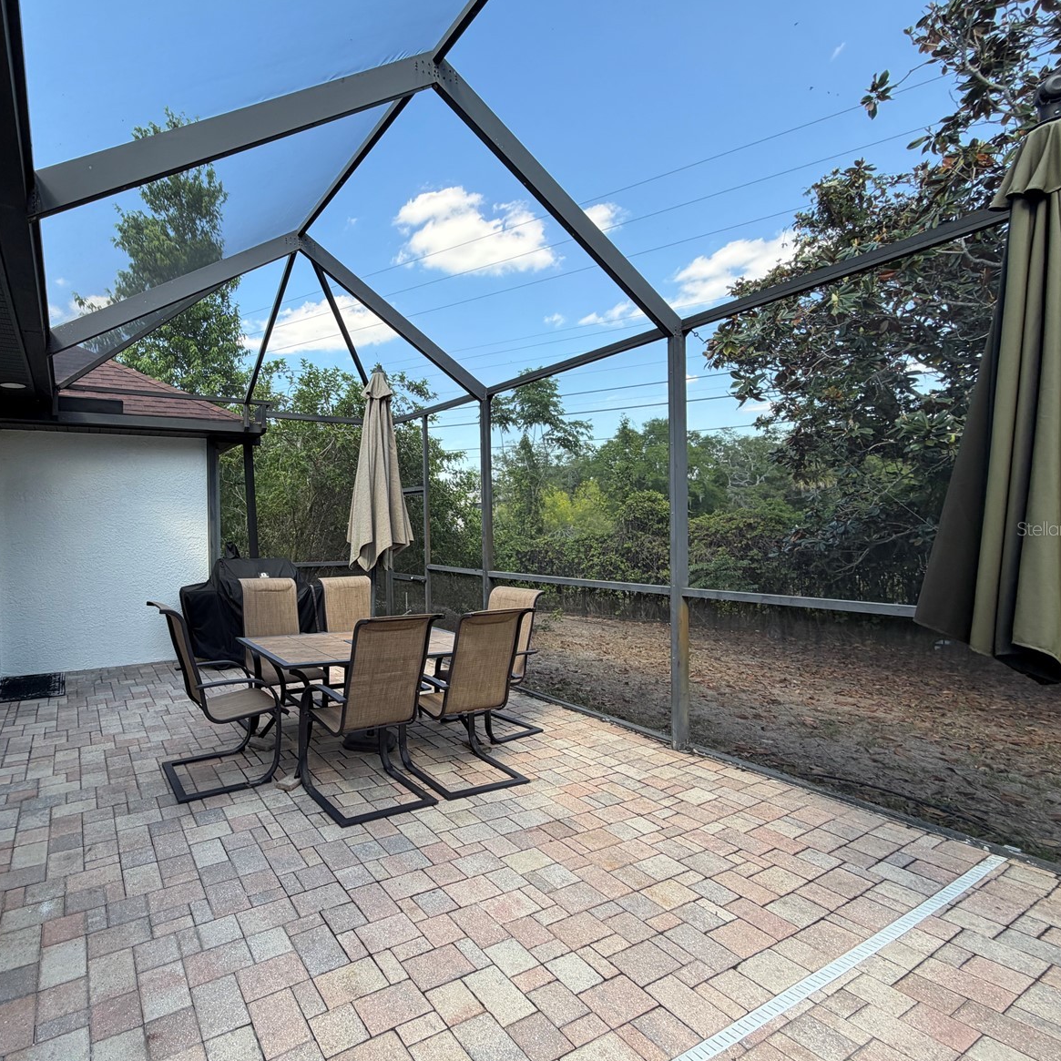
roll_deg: +2.3
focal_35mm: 17
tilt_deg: -1.3
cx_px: 374
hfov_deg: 81.8
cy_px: 528
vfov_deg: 84.0
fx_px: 590
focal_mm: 2.22
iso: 40
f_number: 2.2
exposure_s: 1/206
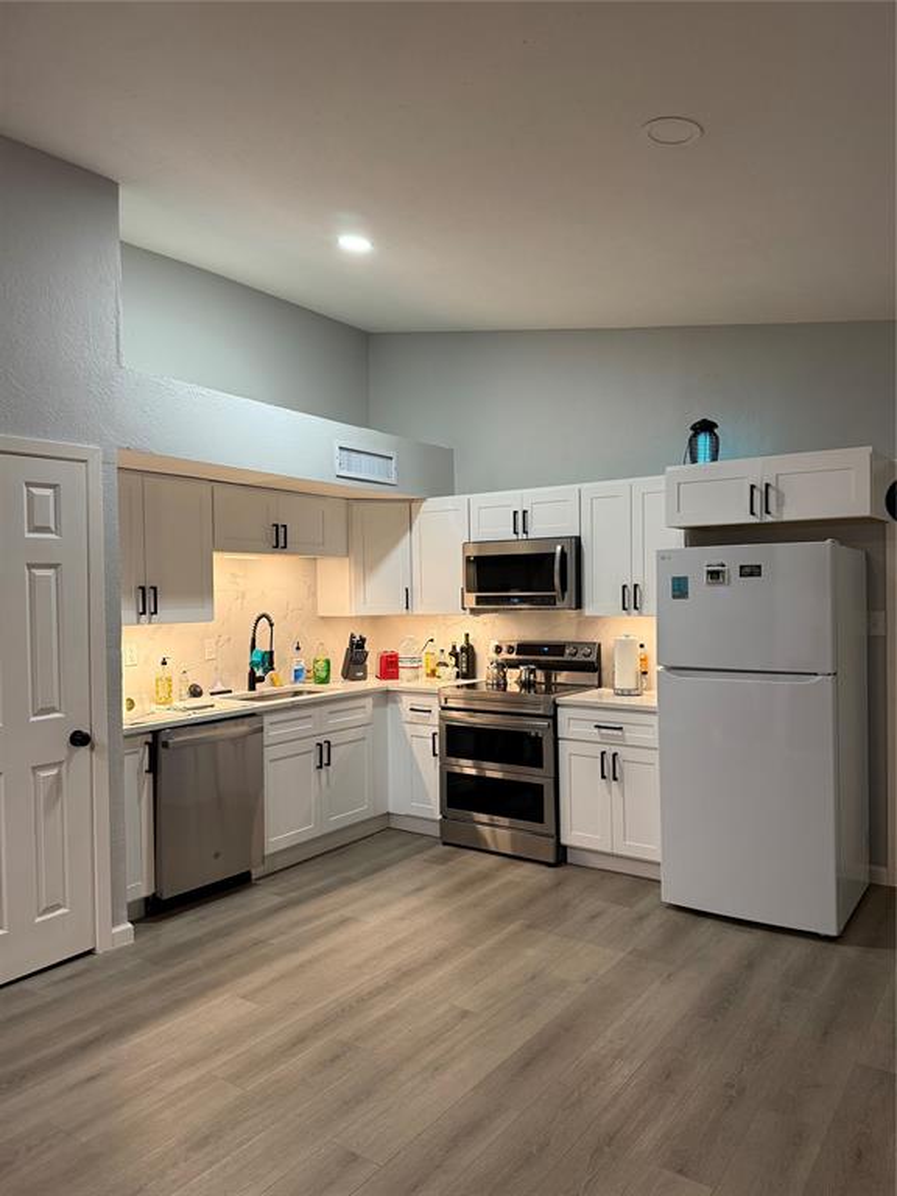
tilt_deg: -0.9
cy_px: 598
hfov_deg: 56.8
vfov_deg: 71.6
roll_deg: +0.2
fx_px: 829
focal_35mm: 24
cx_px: 448
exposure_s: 1/60
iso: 200
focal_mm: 6.76
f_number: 1.78
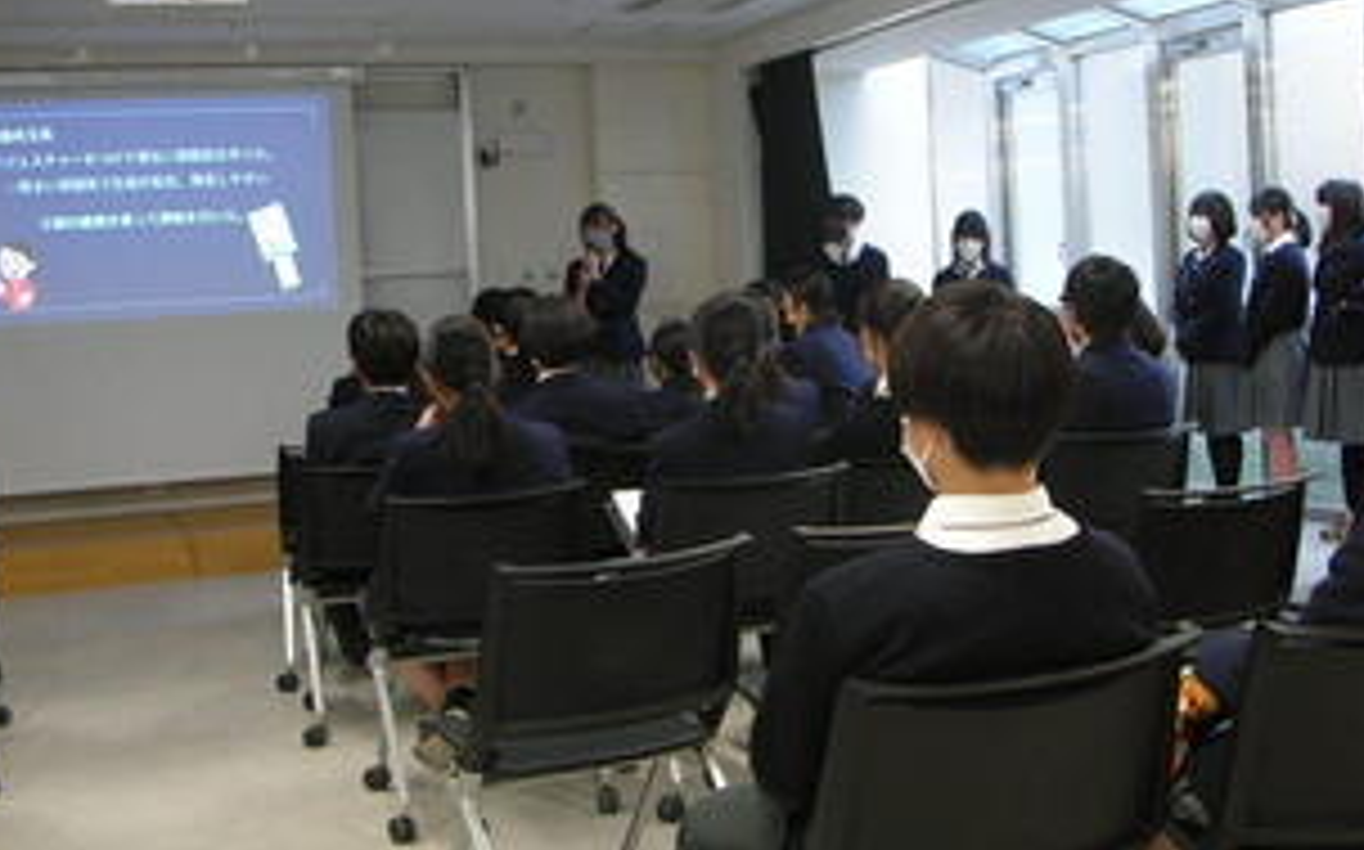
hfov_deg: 40.8
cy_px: 378
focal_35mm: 49
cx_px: 842
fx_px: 1820
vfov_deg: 26.3
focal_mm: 5.8
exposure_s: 1/11.7
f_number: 2.8
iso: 50
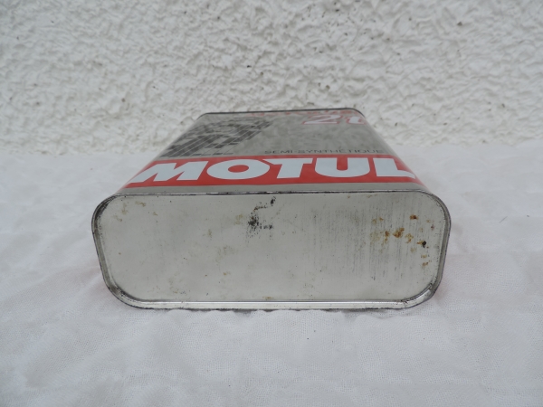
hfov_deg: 71.6
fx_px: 376
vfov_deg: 56.8
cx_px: 272
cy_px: 204
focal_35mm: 24
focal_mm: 4.3
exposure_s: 1/250
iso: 80
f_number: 3
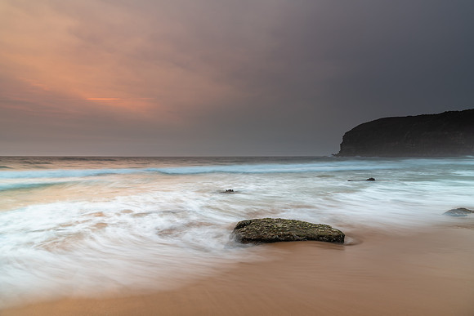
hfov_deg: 73.2
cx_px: 237
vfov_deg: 52.7
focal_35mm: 24
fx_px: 319
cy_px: 158
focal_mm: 24
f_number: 9
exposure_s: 2
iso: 50
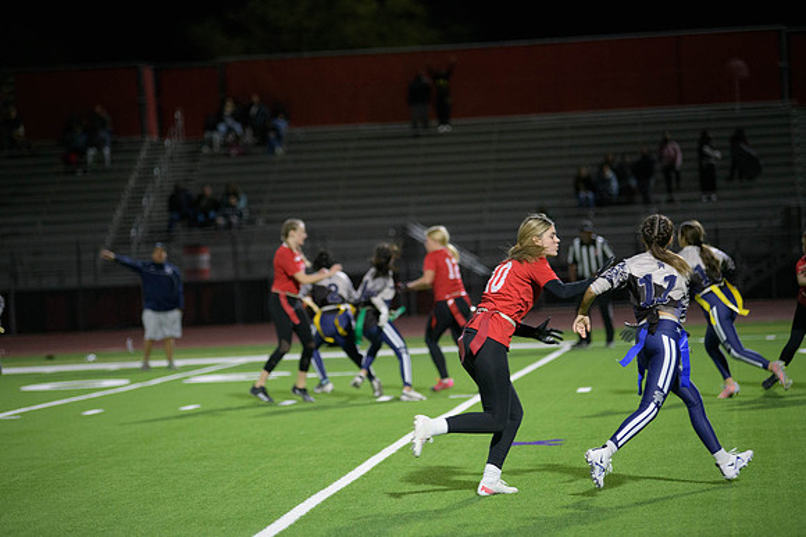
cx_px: 403
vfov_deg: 9.5
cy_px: 268
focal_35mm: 145
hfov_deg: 14.2
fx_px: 3247
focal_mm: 145
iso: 3600
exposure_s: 1/640
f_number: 2.8
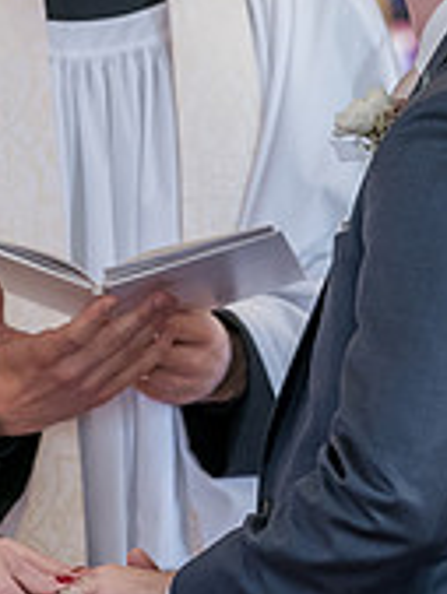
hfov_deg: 1.8
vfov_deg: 2.4
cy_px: 68
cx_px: 79
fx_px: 14341
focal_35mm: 834
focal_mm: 200
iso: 2000
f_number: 3.2
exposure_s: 1/100
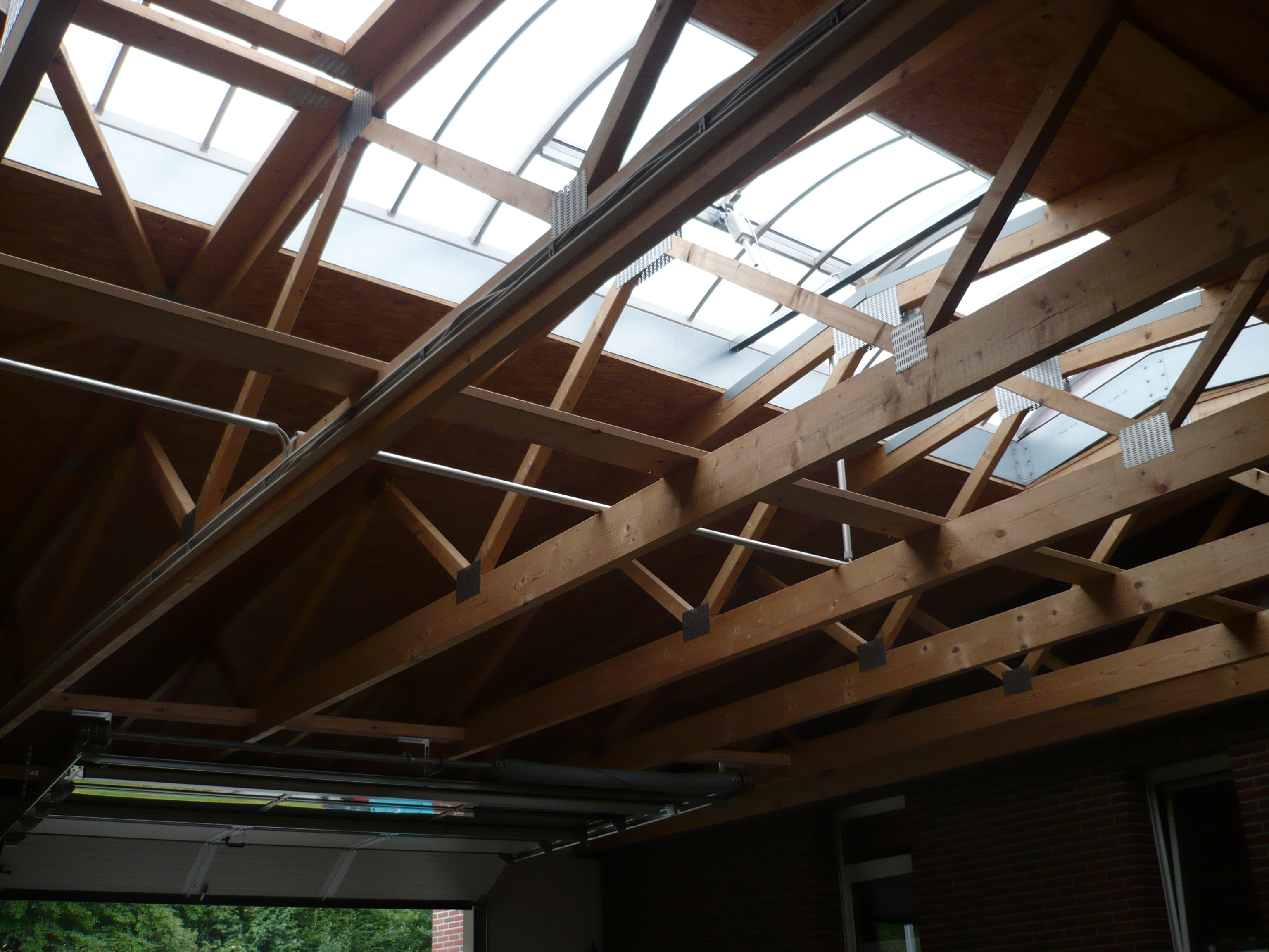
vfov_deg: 40.7
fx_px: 1283
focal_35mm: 35
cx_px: 634
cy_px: 476
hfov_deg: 52.6
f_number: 2.8
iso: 100
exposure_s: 1/125
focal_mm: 5.8
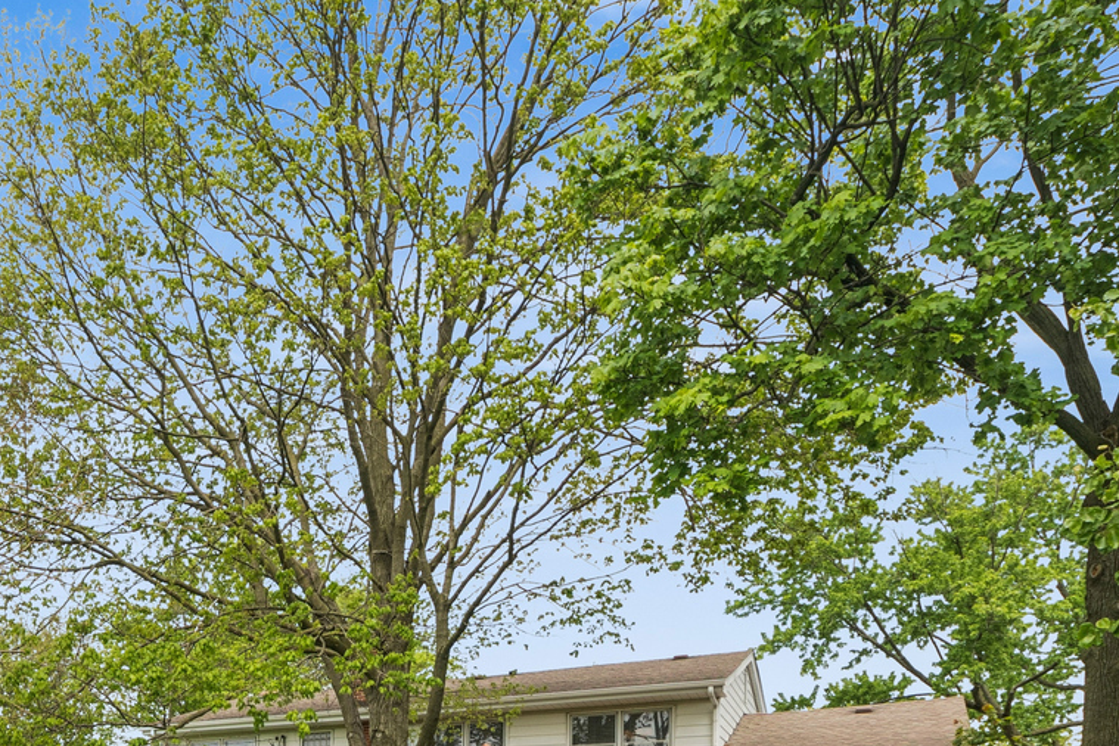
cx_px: 230
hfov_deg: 54.8
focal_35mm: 32
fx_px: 995
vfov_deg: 36.0
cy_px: 787
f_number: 8
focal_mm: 10
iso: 250
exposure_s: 1/250
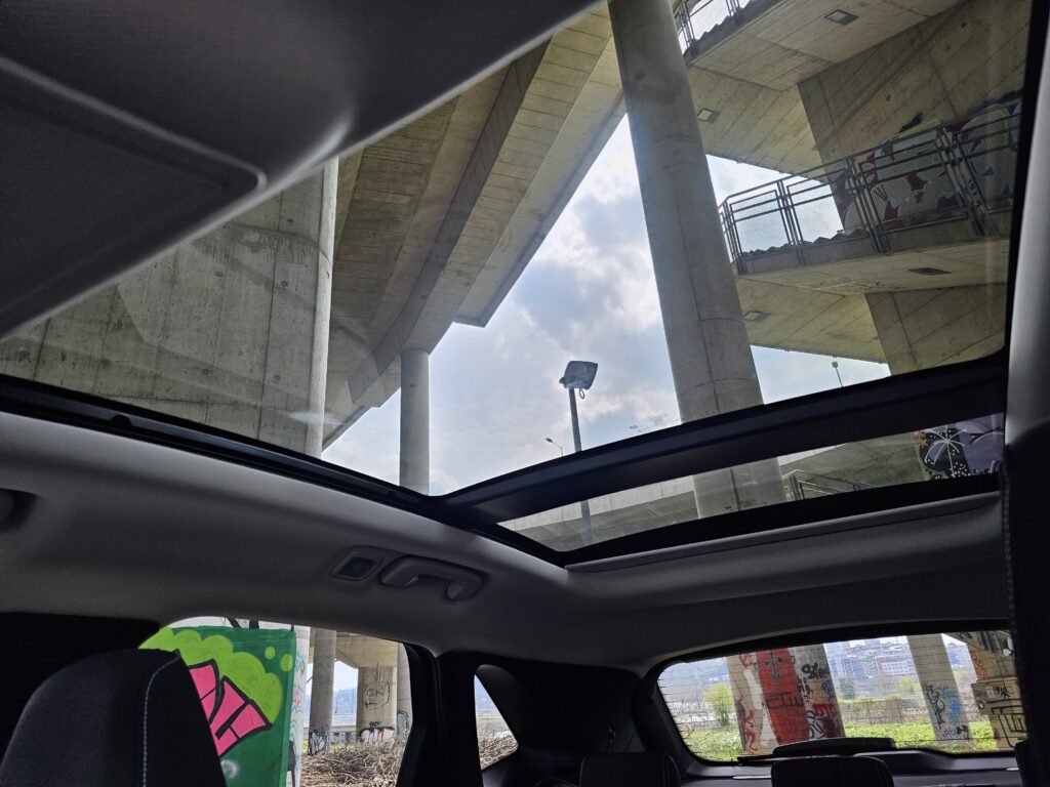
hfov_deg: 73.9
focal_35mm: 23
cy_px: 394
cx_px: 525
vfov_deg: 58.9
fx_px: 698
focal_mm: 6.3
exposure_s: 1/180
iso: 80
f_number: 1.7
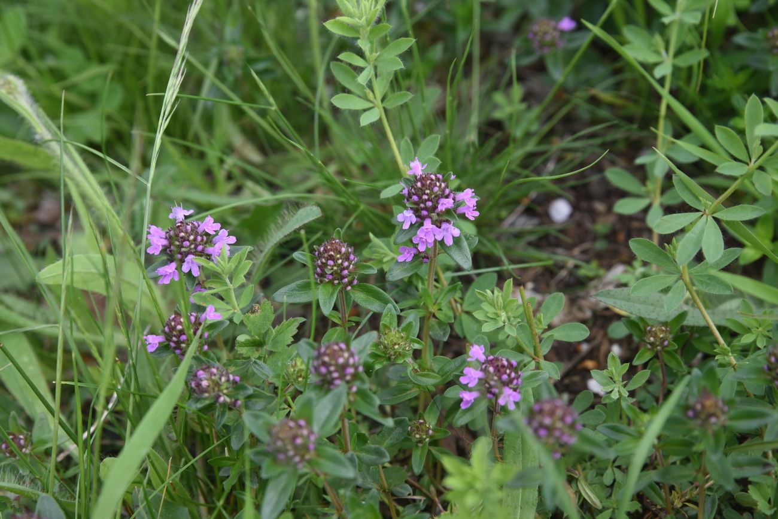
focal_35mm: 72
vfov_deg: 18.9
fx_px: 1556
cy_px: 260
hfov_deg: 28.1
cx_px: 389
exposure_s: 1/160
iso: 500
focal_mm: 72
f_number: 9
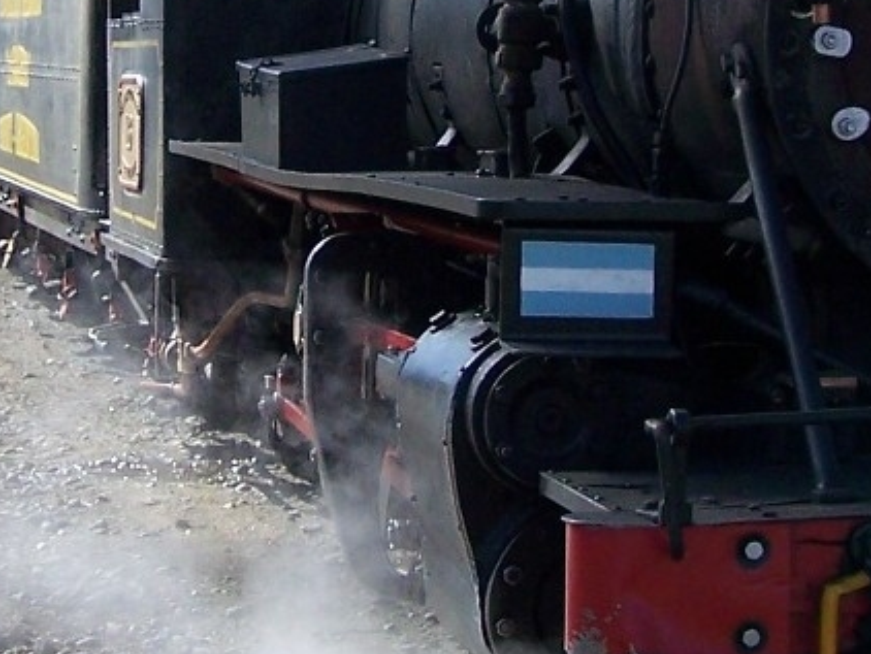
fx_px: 3701
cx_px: 225
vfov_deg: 10.0
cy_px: 45
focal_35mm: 147
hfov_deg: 13.4
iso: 80
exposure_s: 1/800
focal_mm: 6.3
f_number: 2.8
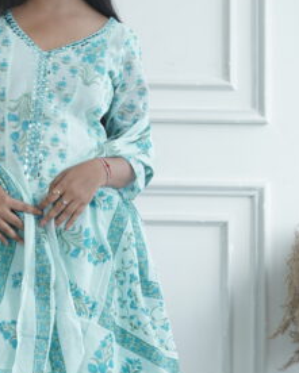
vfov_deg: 18.3
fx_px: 1150
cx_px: -26
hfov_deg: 14.5
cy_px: 93
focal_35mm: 104
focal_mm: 34
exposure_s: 1/100
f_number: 5.6
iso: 200
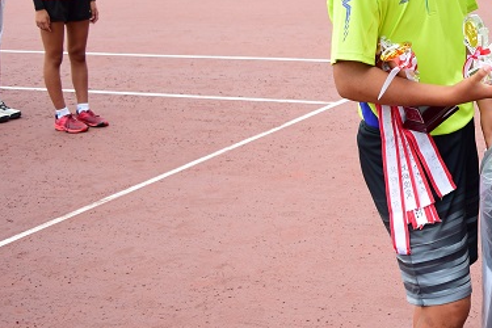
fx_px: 984
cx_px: 646
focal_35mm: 72
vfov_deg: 18.8
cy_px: 72
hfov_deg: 24.4
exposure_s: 1/320
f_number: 3.5
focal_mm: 18
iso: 125
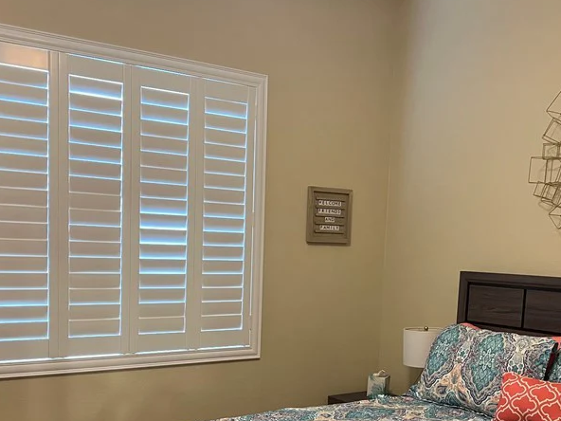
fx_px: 729
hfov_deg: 42.1
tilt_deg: -5.8
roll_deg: -1.3
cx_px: 300
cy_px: 320
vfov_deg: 31.6
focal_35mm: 45
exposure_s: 1/60
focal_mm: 5.7
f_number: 1.5
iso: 400
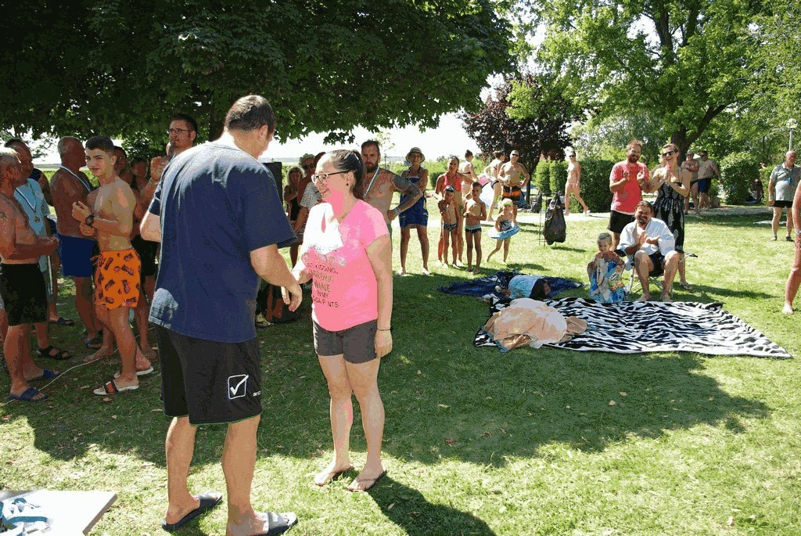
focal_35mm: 27
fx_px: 601
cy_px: 268
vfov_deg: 48.0
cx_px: 400
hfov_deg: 67.3
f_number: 4.5
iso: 100
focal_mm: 18
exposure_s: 1/180
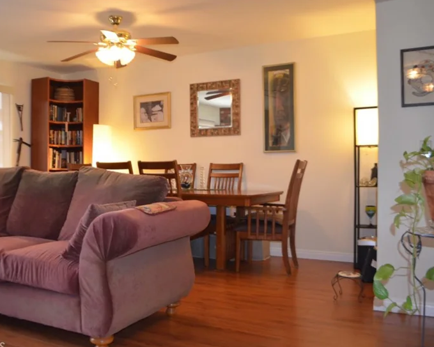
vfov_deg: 42.2
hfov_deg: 51.1
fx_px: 450
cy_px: 176
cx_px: 166
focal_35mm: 35
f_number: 3.8
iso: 1400
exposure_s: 1/60
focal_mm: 20
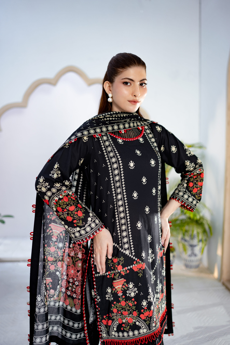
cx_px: 115
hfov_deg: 37.9
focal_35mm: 35
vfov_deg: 54.4
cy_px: 172
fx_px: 335
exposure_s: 1/160
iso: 100
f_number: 1.6
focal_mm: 35
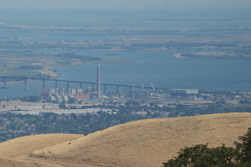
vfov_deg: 2.6
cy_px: 82
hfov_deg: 4.0
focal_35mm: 521
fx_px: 3632
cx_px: -7
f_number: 6.3
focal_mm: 209
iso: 200
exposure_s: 1/1250
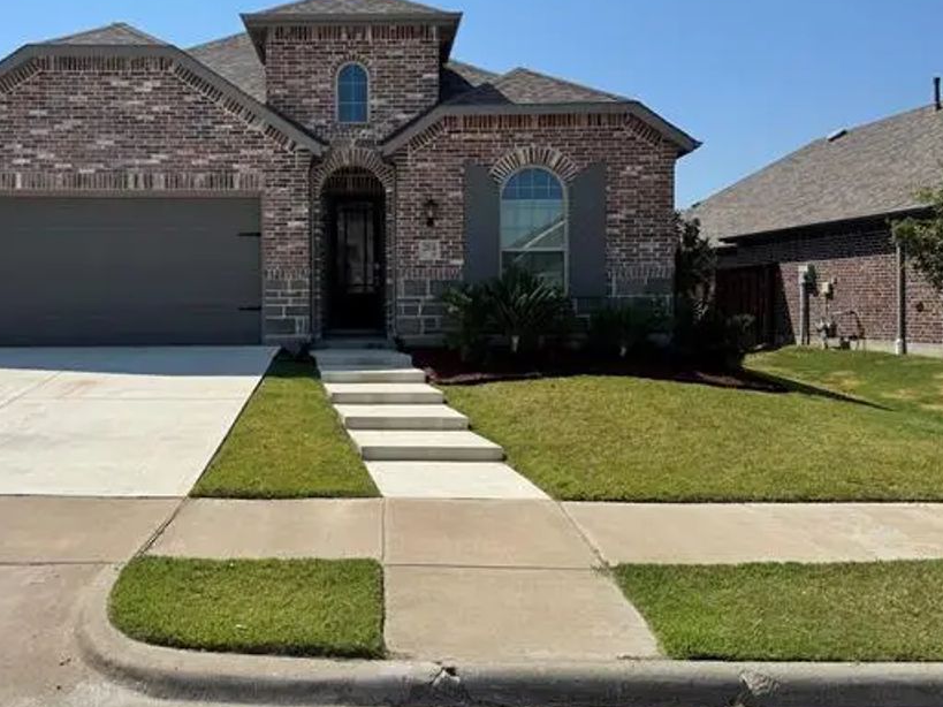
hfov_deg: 59.4
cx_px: 368
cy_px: 298
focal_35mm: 30
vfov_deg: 46.6
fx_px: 817
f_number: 1.78
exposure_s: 1/7937
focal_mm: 6.76
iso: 80
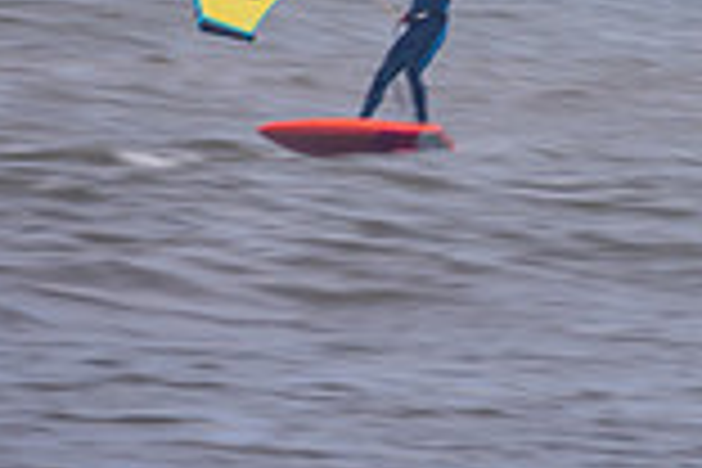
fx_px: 44496
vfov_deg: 0.6
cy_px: 62
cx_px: 252
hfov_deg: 0.9
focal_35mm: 2282
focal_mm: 500
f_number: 9
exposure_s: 1/30
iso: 31
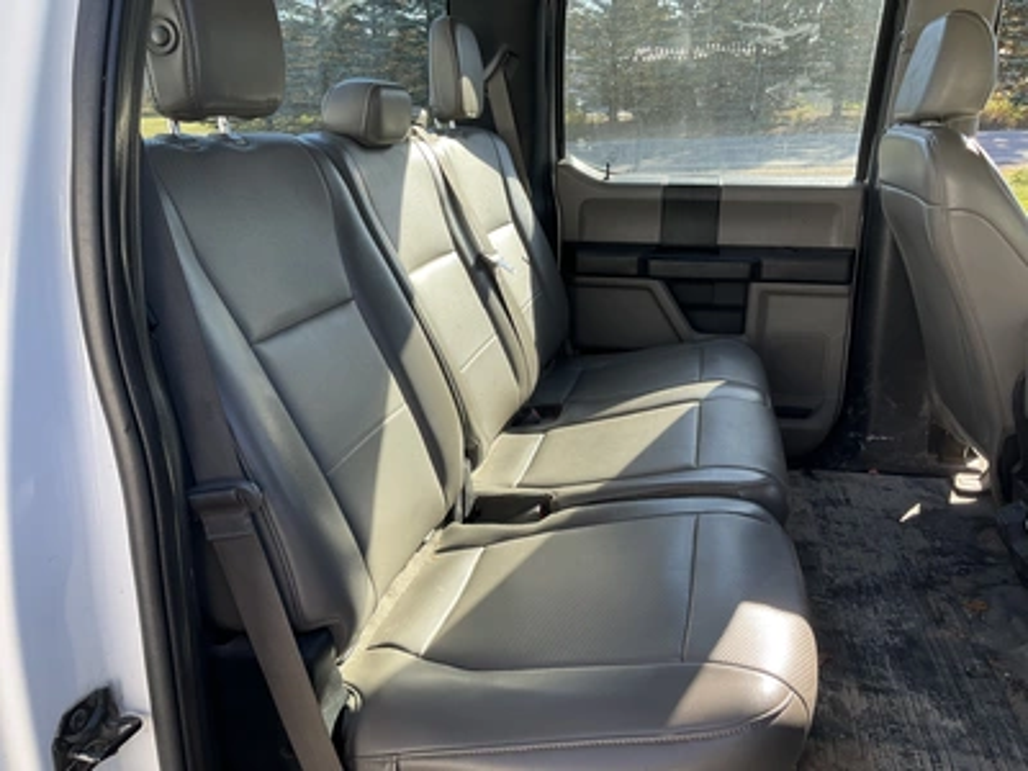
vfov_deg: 48.2
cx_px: 514
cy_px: 386
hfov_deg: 61.7
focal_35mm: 29
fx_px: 861
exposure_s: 1/273
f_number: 1.8
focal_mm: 3
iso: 25
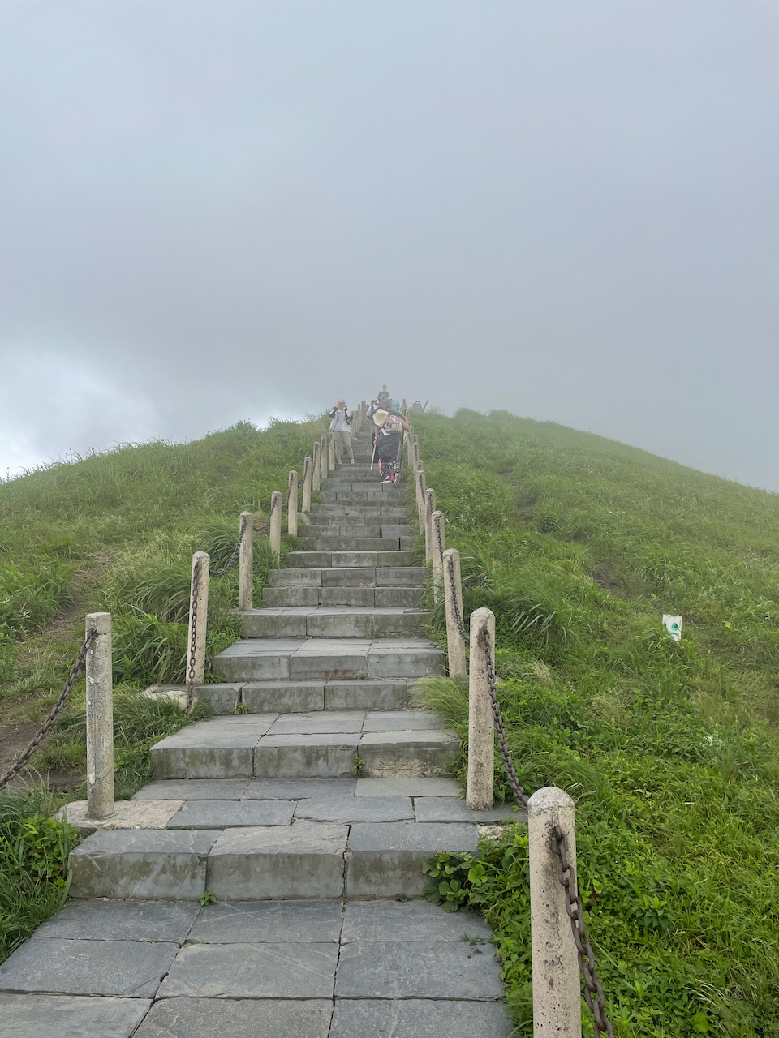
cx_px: 390
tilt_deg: +8.5
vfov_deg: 67.3
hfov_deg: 53.1
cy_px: 519
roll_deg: +1.7
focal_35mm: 26
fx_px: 780
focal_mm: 4.2
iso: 32
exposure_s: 1/348
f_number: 1.6
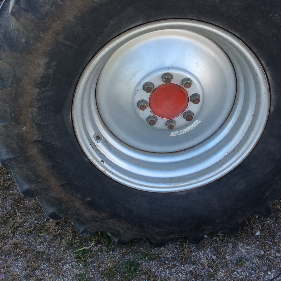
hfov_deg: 31.6
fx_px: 496
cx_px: 148
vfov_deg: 31.4
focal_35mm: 54
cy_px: 97
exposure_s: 1/201
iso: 32
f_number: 2.4
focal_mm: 3.3
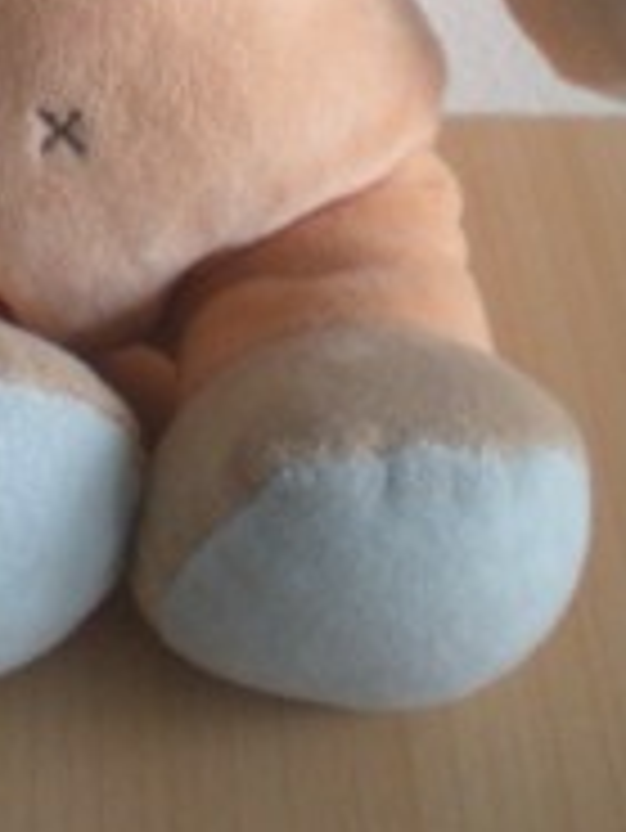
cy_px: -112
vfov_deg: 17.7
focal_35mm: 107
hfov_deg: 13.7
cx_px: 81
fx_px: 2577
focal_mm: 6.3
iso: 234
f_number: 3.1
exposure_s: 1/7.9
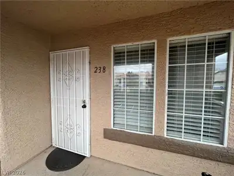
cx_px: 117
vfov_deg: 89.9
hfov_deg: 106.2
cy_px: 88
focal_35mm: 13
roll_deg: +0.1
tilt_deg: -3.0
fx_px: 88
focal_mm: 1.57
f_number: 1.8
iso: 32
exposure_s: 1/99
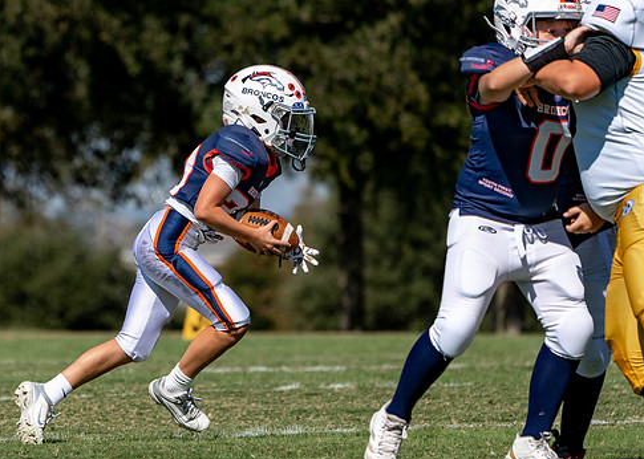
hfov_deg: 4.3
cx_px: 76
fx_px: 8538
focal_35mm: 467
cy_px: 245
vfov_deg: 3.1
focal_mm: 262
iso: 125
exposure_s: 1/1600
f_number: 5.6
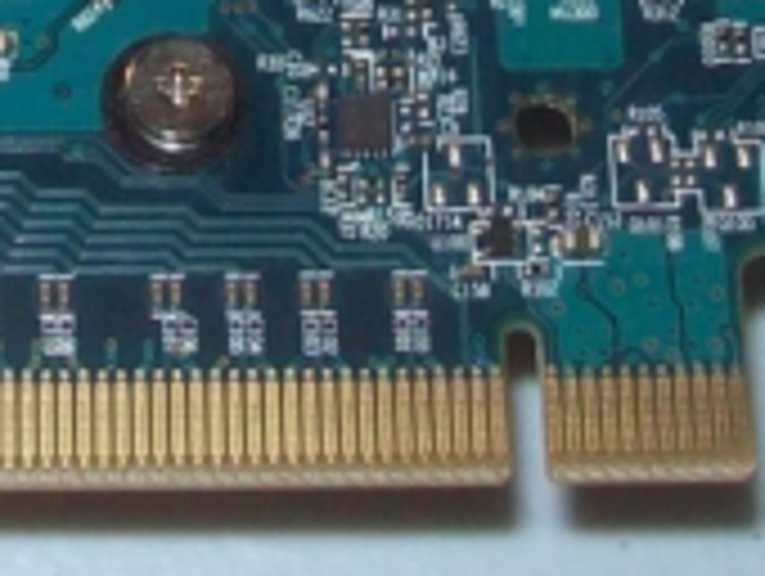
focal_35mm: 169
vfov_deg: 8.6
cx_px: 54
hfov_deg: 11.6
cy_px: -310
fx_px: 3740
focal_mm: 6
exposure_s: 1/64
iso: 80
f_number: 2.7
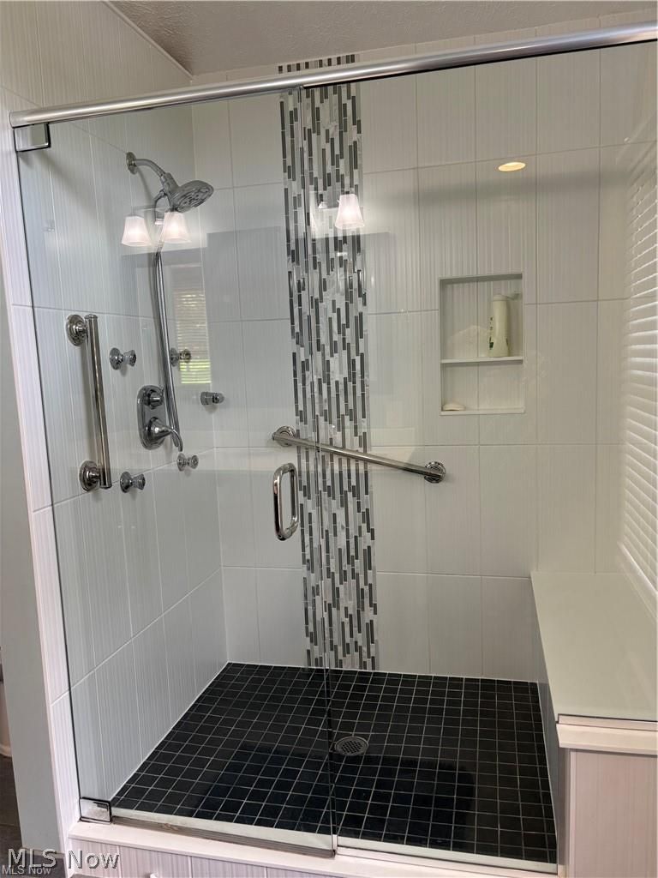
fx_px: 659
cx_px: 329
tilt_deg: -6.7
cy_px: 439
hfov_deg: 53.1
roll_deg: +1.9
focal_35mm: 26
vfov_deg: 67.3
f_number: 1.6
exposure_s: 1/60
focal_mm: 5.96
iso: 80
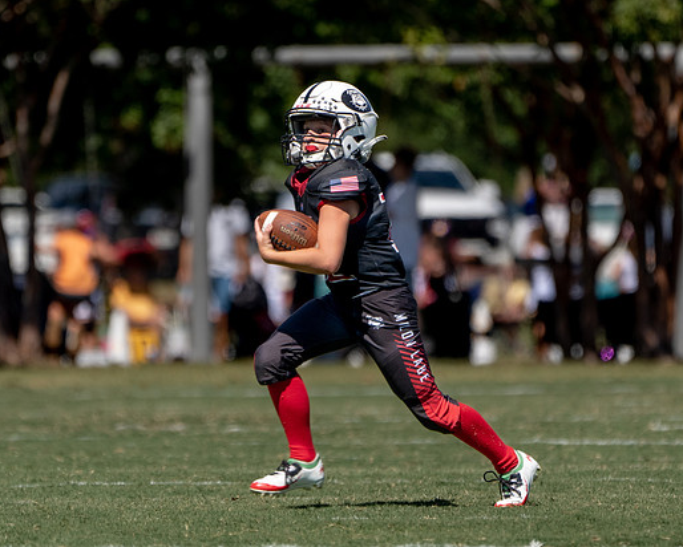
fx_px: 18267
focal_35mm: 903
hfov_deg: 2.1
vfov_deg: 1.7
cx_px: 310
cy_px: 300
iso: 160
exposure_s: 1/1250
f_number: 5.6
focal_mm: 400
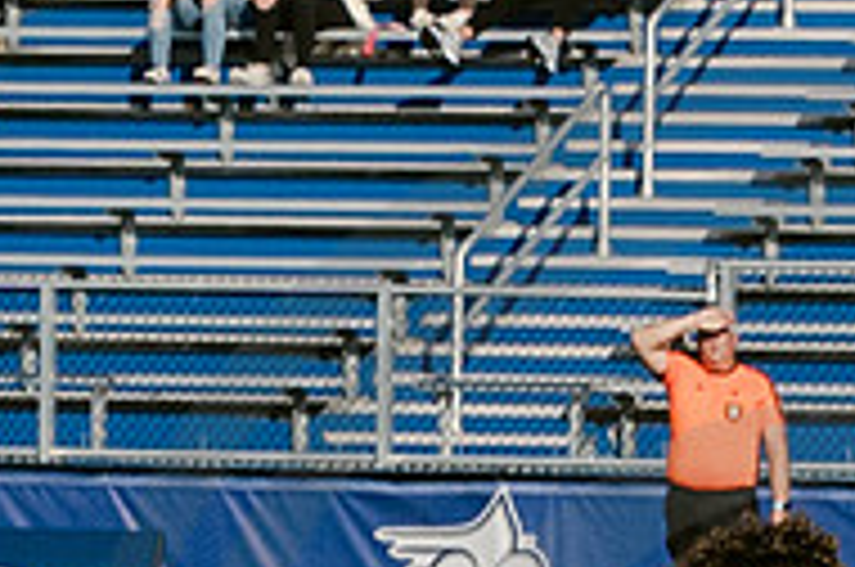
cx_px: 1362
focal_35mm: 765
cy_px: 805
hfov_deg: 2.7
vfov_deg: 1.8
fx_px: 18138
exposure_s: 1/5000
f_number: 5.6
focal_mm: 70
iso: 640
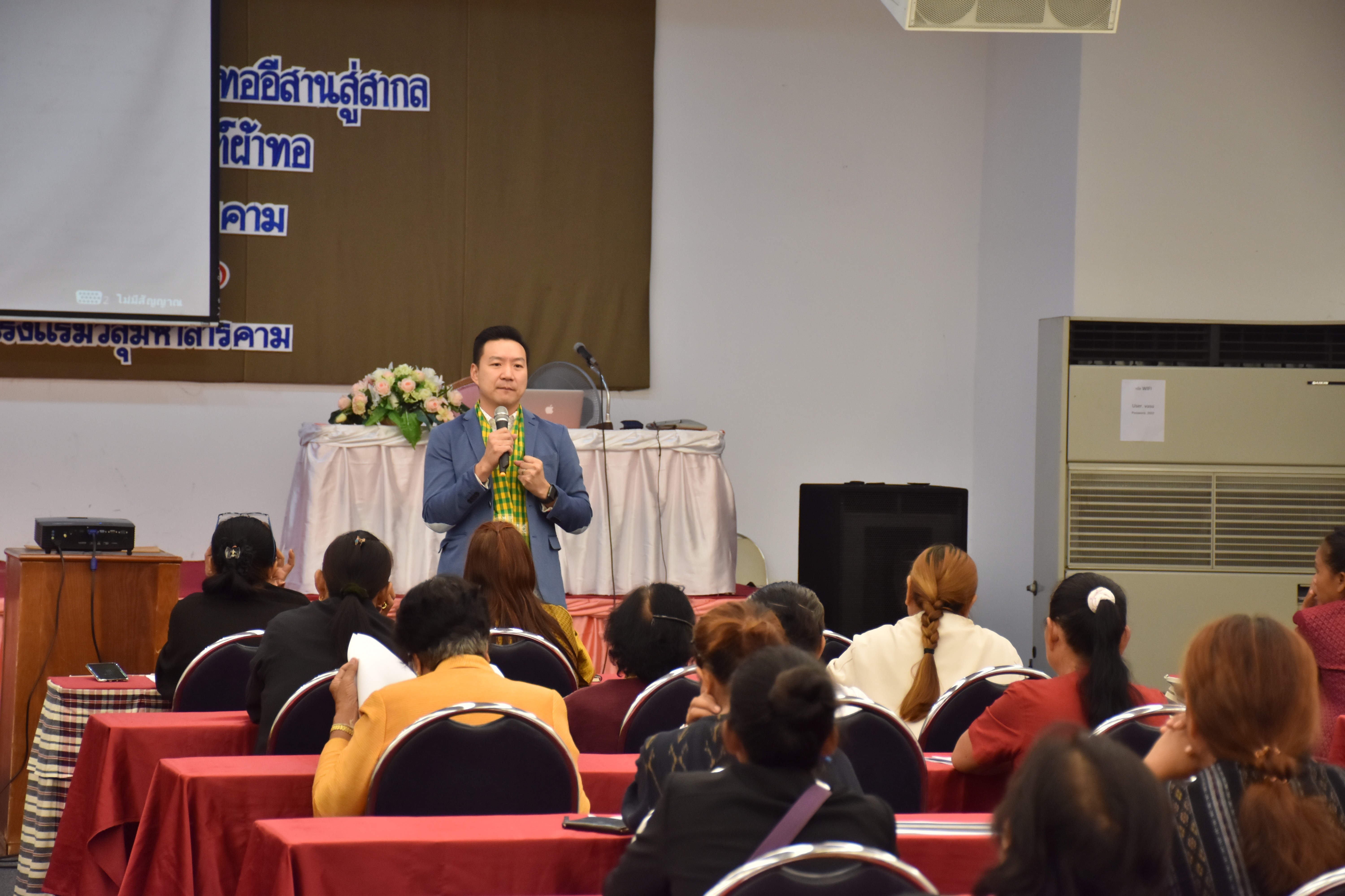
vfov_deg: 13.0
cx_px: 672
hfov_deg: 19.5
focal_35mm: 105
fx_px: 3923
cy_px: 448
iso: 800
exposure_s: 1/30
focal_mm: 70
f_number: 5
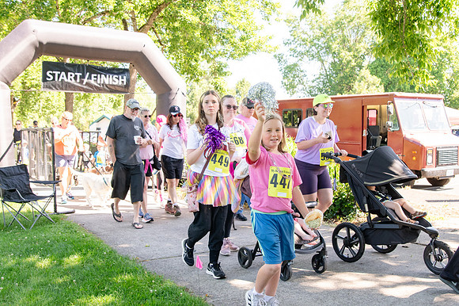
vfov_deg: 36.8
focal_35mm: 36
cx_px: 230
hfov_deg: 53.2
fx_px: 459
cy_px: 153
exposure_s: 1/400
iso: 500
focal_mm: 24
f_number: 3.5
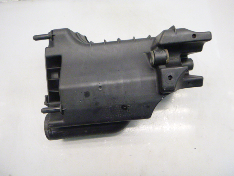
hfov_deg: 69.4
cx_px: 117
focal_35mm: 25
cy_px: 88
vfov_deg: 54.9
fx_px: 169
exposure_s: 1/30
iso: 400
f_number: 3.9
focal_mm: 4.5
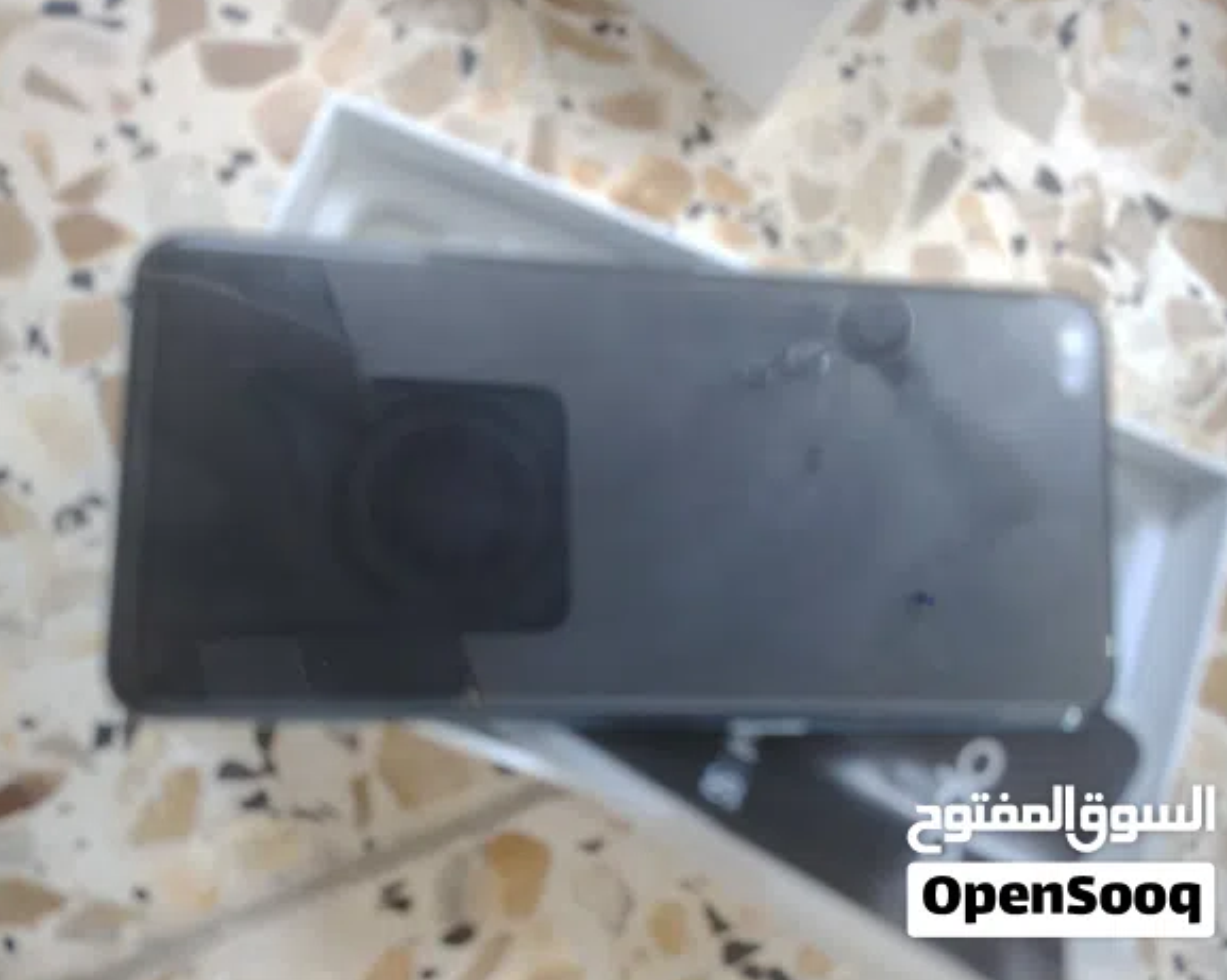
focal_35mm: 26
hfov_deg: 66.0
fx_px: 944
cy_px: 478
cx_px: 587
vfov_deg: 54.9
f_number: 1.75
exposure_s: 1/50
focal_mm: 5.25
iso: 4497
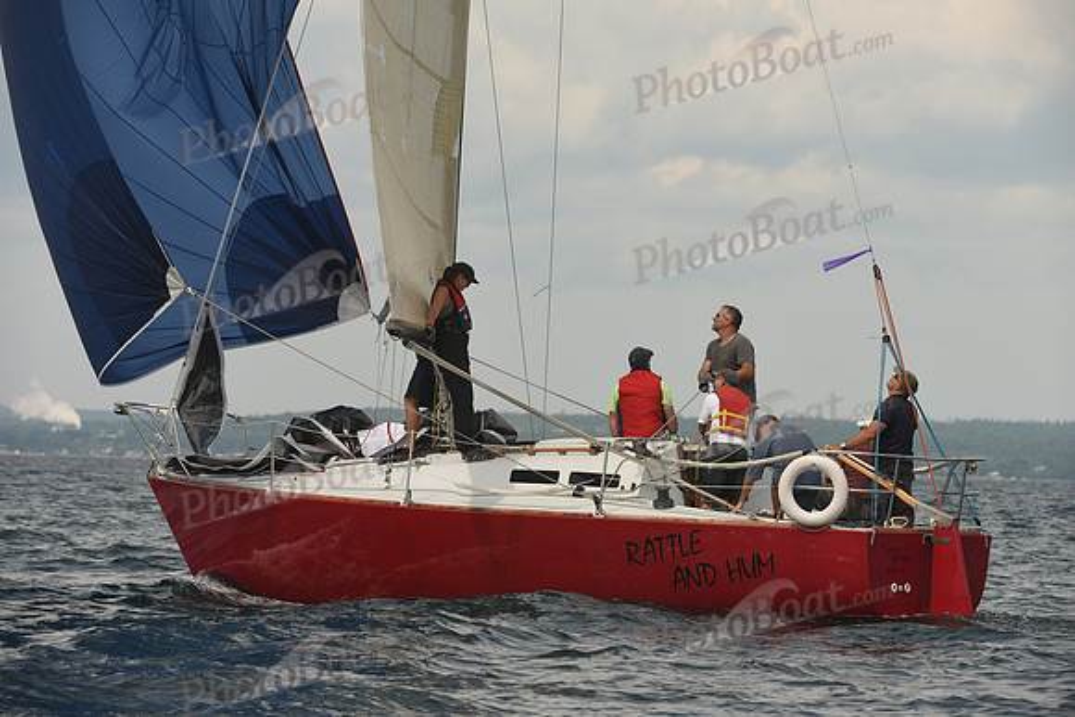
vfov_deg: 6.9
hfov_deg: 10.3
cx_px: 538
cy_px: 358
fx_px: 5973
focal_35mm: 200
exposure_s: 1/1000
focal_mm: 200
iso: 250
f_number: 6.3
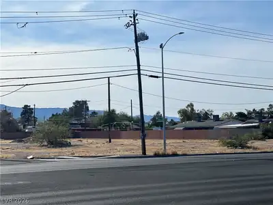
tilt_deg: +3.3
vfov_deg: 19.1
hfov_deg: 25.3
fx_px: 607
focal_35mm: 77
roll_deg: +1.3
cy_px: 102
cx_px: 136
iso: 32
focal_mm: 9
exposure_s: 1/2481
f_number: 2.8
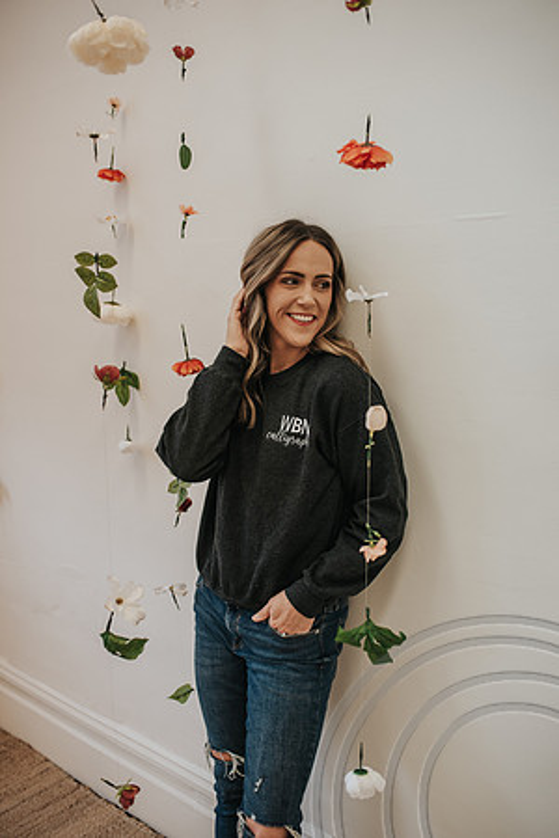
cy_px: 419
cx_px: 280
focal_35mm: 35
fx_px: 815
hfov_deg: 37.9
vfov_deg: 54.4
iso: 1000
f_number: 2.8
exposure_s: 1/250
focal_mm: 35
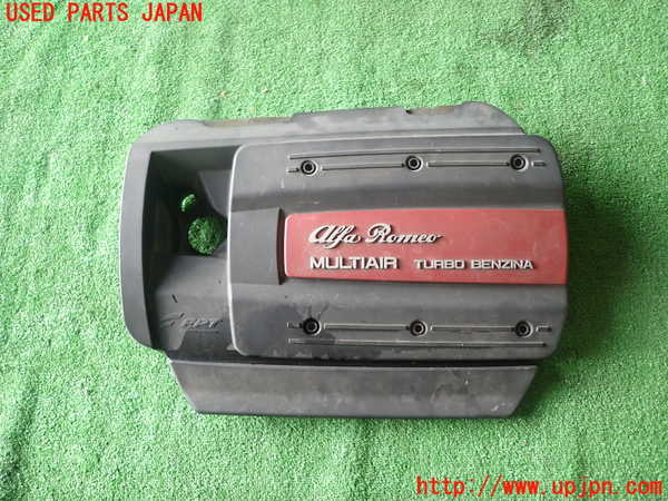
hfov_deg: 69.4
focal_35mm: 25
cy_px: 250
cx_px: 334
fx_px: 482
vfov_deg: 54.9
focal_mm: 4.5
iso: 200
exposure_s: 1/50
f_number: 2
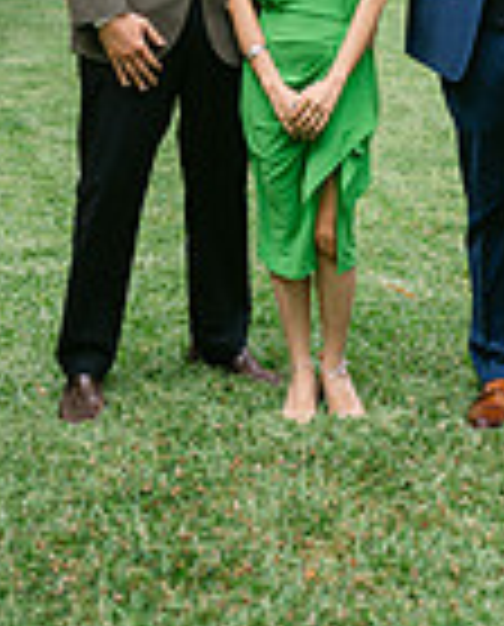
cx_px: 558
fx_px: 1968
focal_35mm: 106
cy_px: -126
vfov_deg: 17.2
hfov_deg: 14.3
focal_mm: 35
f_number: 1.4
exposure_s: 1/2000
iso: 100
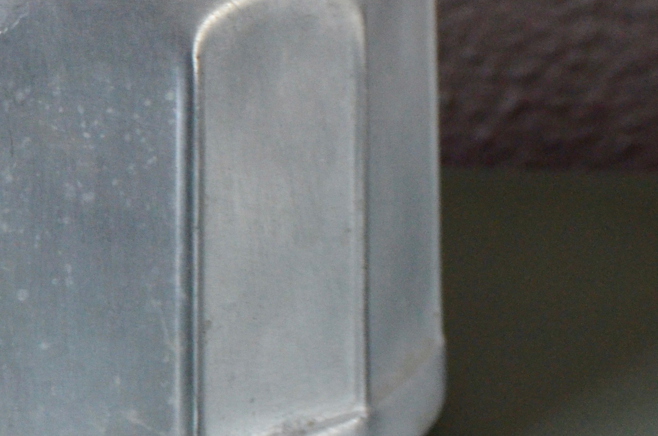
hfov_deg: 10.1
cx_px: -129
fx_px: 3666
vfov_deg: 6.7
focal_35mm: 201
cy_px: -102
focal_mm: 40
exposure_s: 1/125
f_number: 5.3
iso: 1250
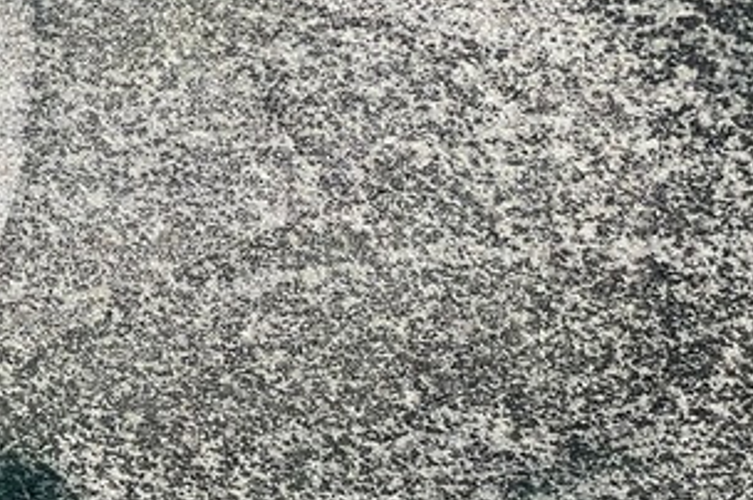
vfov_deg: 6.4
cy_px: 710
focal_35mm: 211
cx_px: 419
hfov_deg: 9.8
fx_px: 4409
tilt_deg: -42.7
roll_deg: +22.1
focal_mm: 9
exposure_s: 1/172
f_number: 2.8
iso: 40
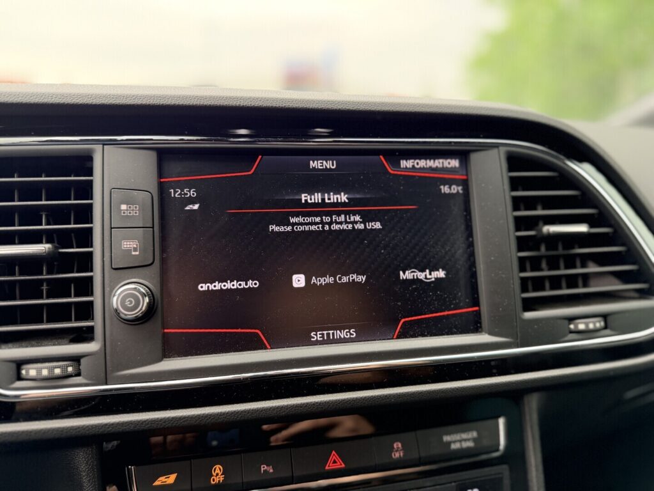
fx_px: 453
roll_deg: -0.5
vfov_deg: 56.8
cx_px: 327
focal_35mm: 24
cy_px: 246
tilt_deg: -13.9
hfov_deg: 71.6
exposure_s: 1/141
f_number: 1.78
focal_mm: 6.76
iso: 160
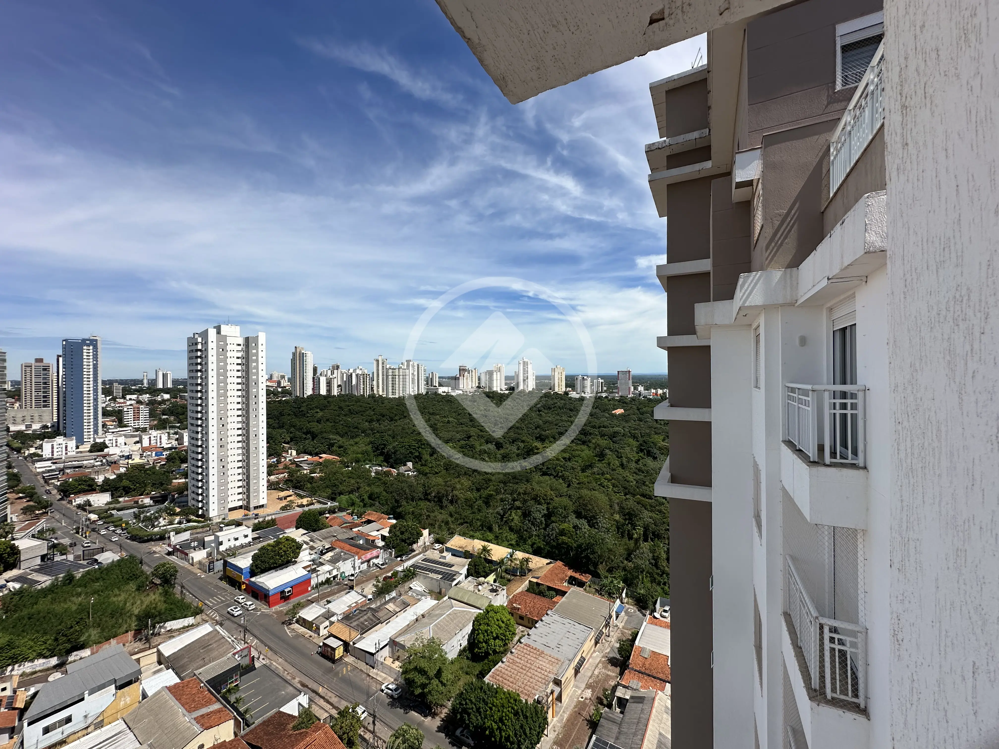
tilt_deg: +0.0
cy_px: 374
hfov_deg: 102.1
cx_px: 500
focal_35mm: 14
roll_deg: +0.5
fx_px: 404
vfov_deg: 85.7
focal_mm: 2.22
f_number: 2.2
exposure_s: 1/2092
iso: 40
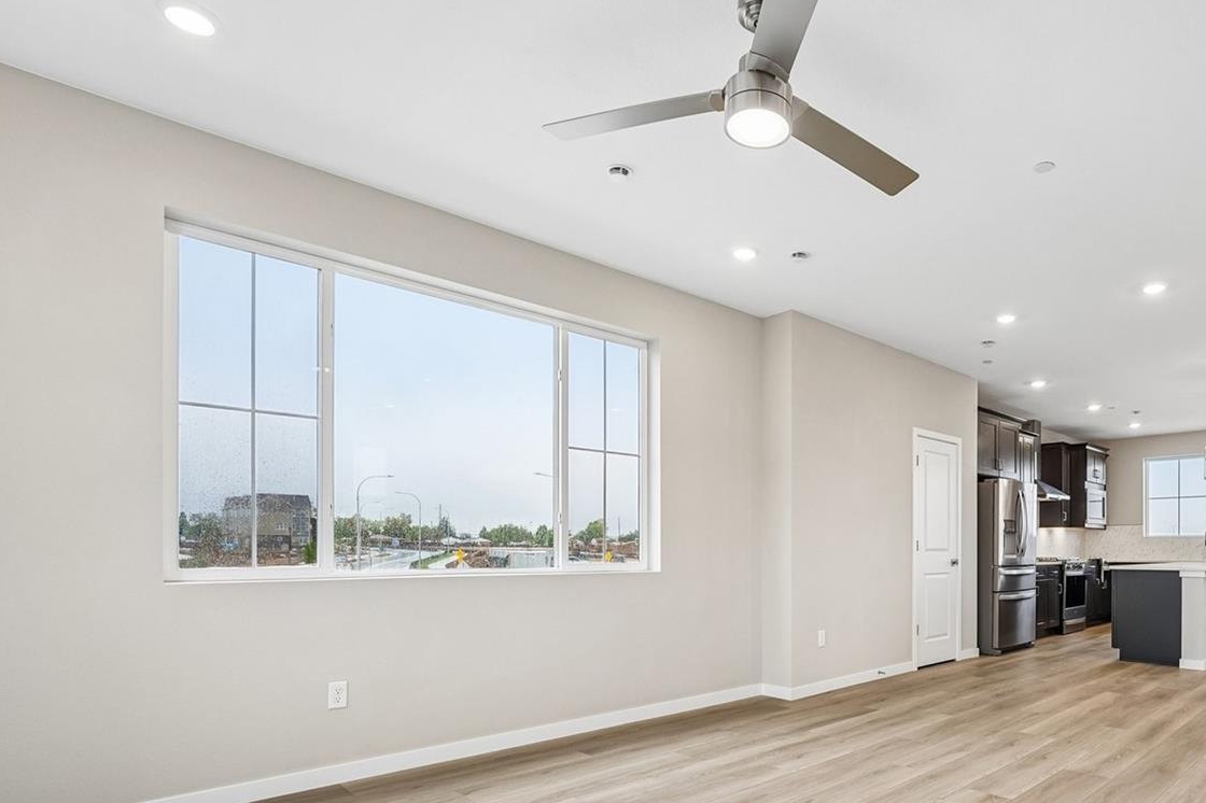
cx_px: 800
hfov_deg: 79.0
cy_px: 551
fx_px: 698
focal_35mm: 21
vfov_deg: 58.1
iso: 200
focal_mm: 14.6
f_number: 8
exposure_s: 1/30
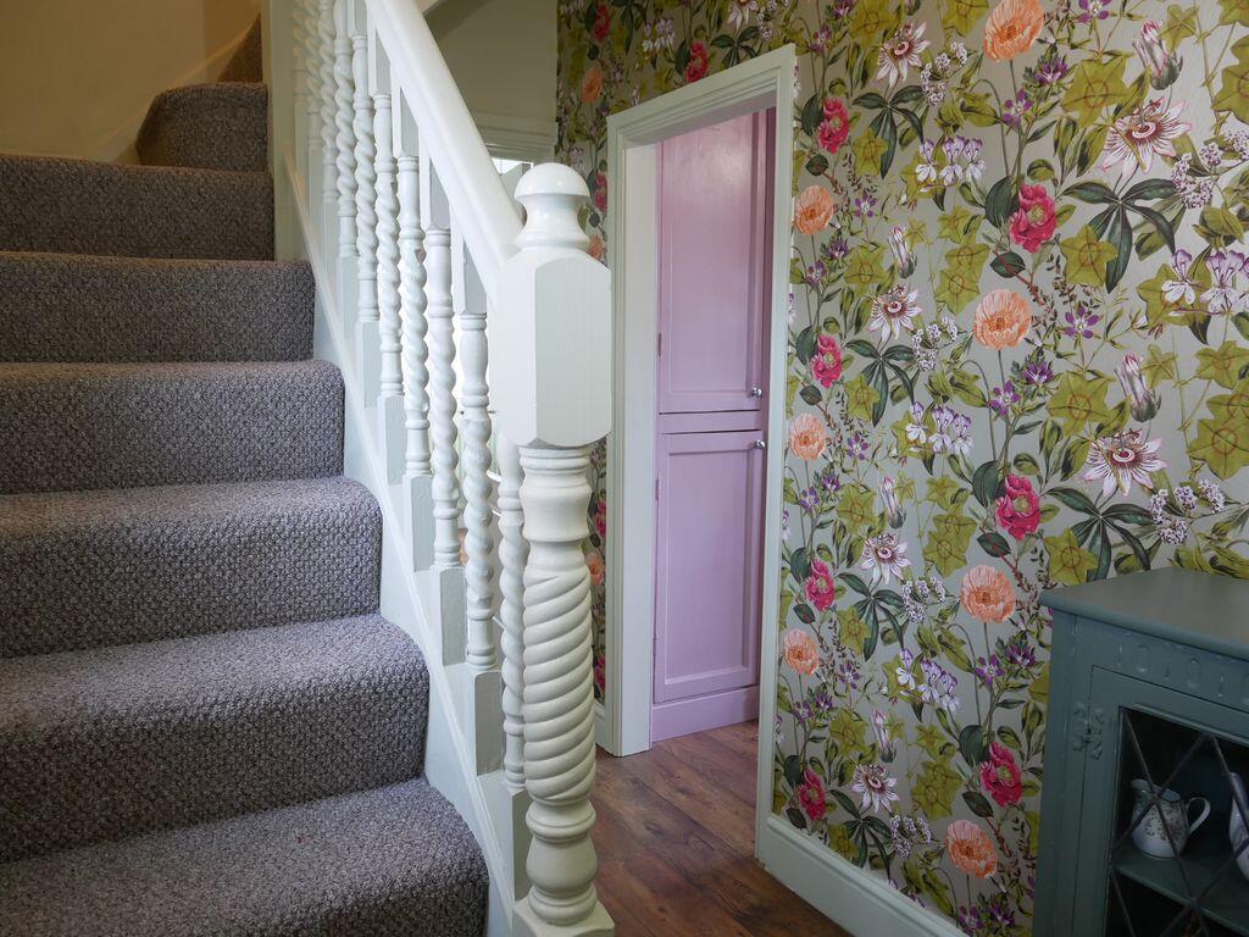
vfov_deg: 53.1
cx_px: 624
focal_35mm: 26
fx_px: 938
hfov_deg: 67.3
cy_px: 468
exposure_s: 1/60
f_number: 3.6
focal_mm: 13
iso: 500
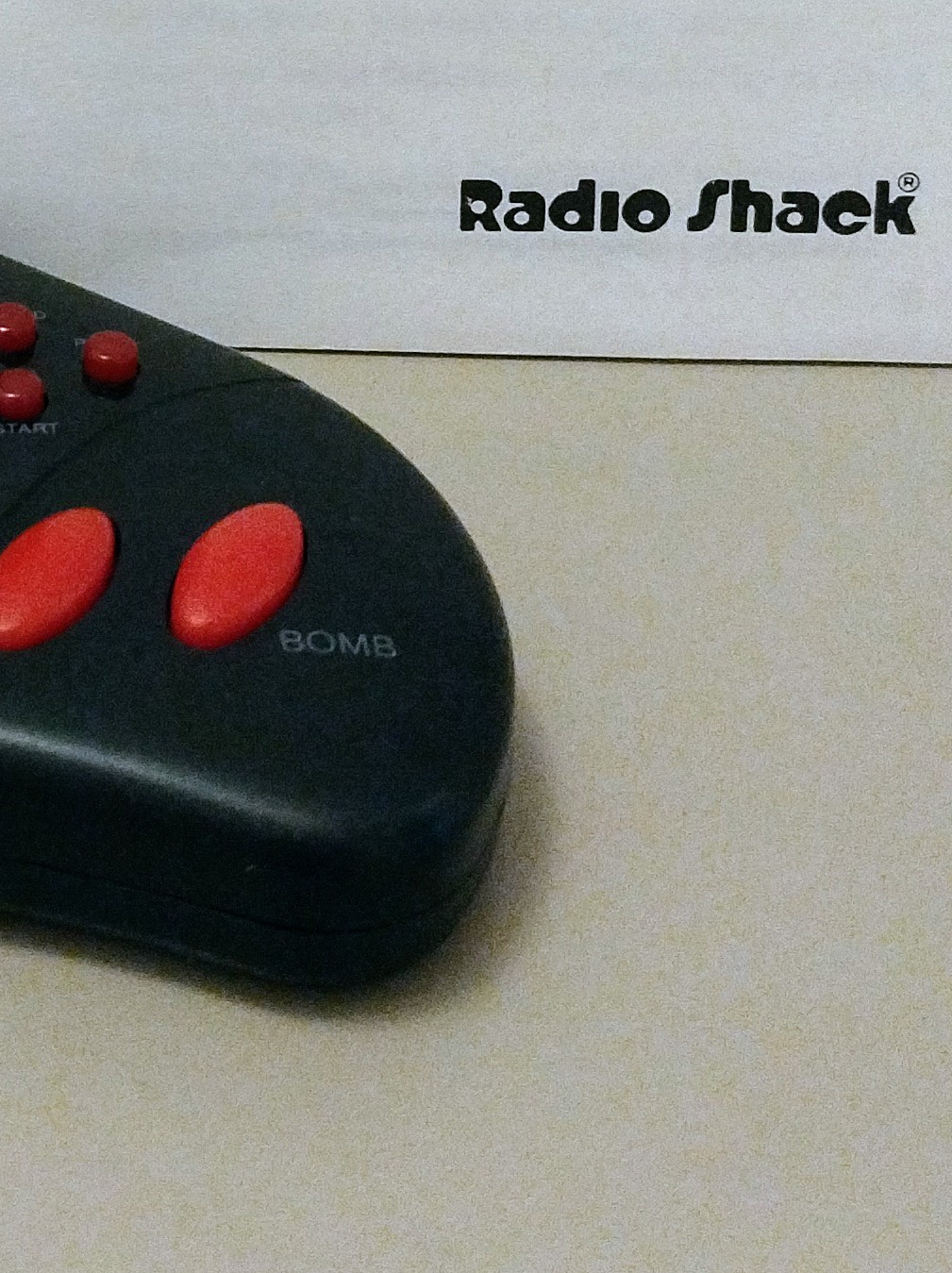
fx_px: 3159
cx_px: -263
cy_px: -166
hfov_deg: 16.3
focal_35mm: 86
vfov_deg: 21.5
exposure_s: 1/33.3
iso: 1784
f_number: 1.7
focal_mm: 4.71
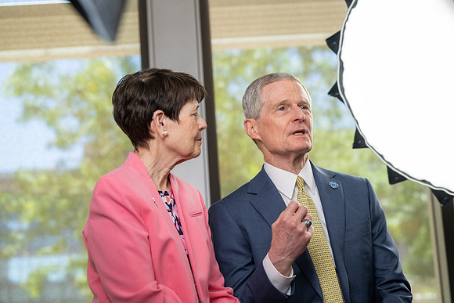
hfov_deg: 23.6
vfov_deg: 15.9
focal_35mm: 86
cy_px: 152
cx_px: 227
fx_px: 1085
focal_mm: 86
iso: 2000
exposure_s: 1/250
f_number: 4.5
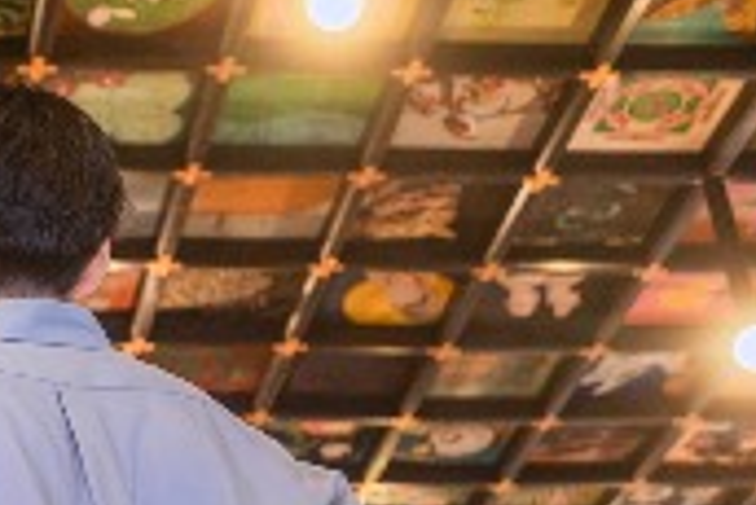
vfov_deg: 12.9
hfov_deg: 18.0
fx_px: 2228
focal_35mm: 106
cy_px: 386
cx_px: -229
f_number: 2.8
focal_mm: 29
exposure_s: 1/125
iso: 1250
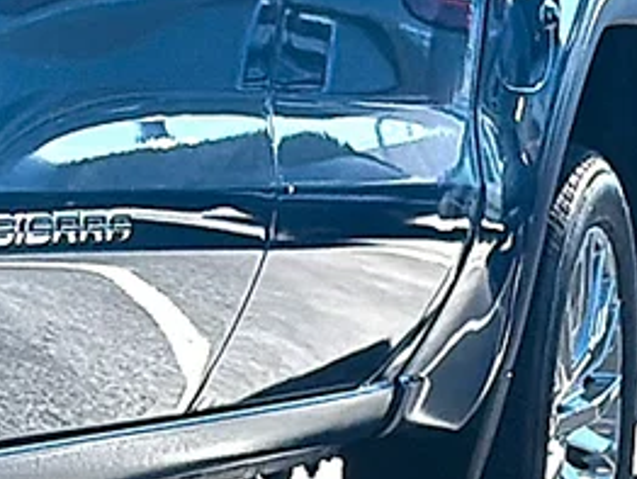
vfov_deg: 6.7
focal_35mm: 219
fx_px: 4034
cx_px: -92
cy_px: 609
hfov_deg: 8.9
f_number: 1.78
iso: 64
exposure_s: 1/2865
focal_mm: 6.76
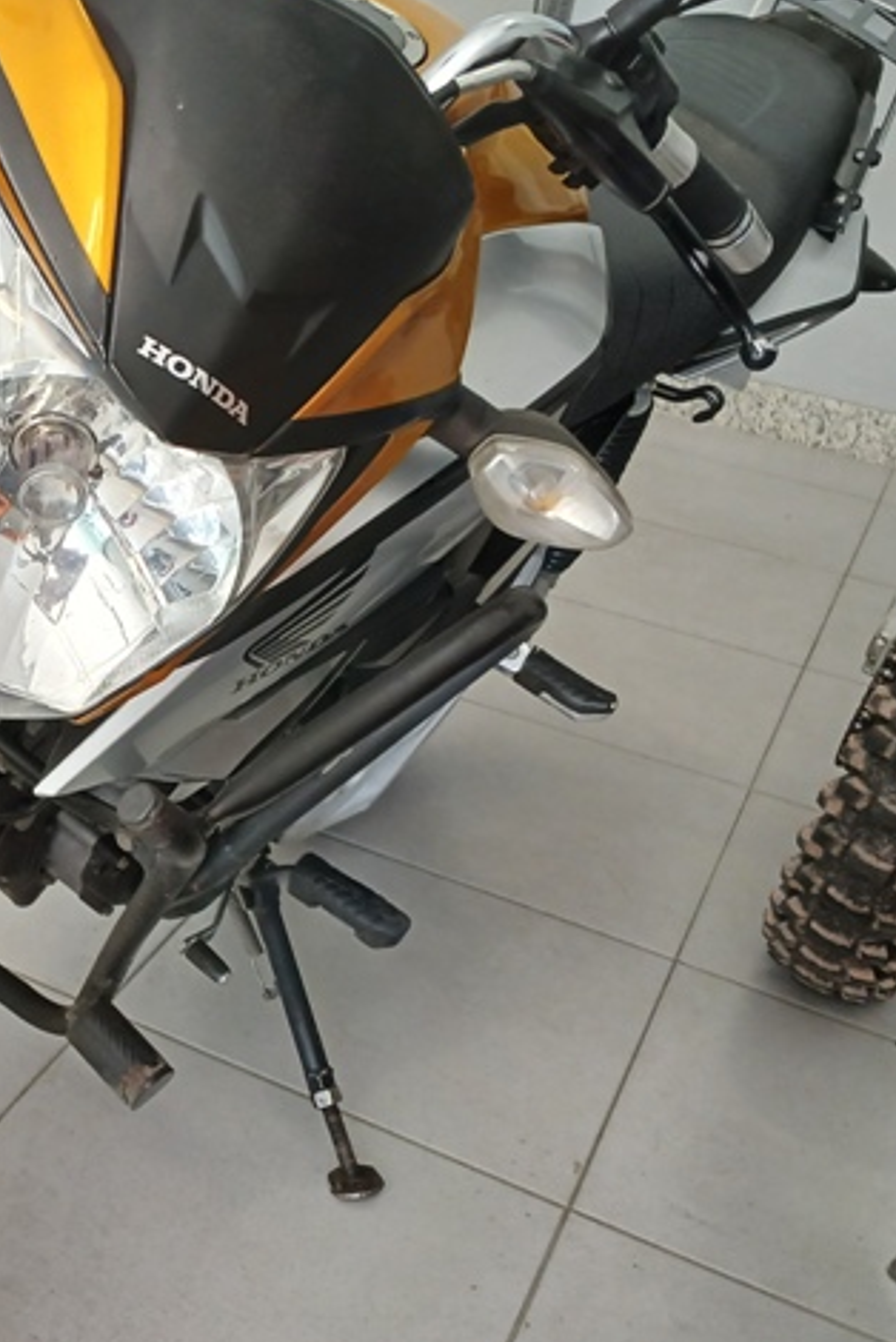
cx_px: 29
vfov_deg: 42.6
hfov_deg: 27.8
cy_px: 780
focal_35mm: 46
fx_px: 1715
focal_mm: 3.98
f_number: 1.8
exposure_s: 1/60
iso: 160
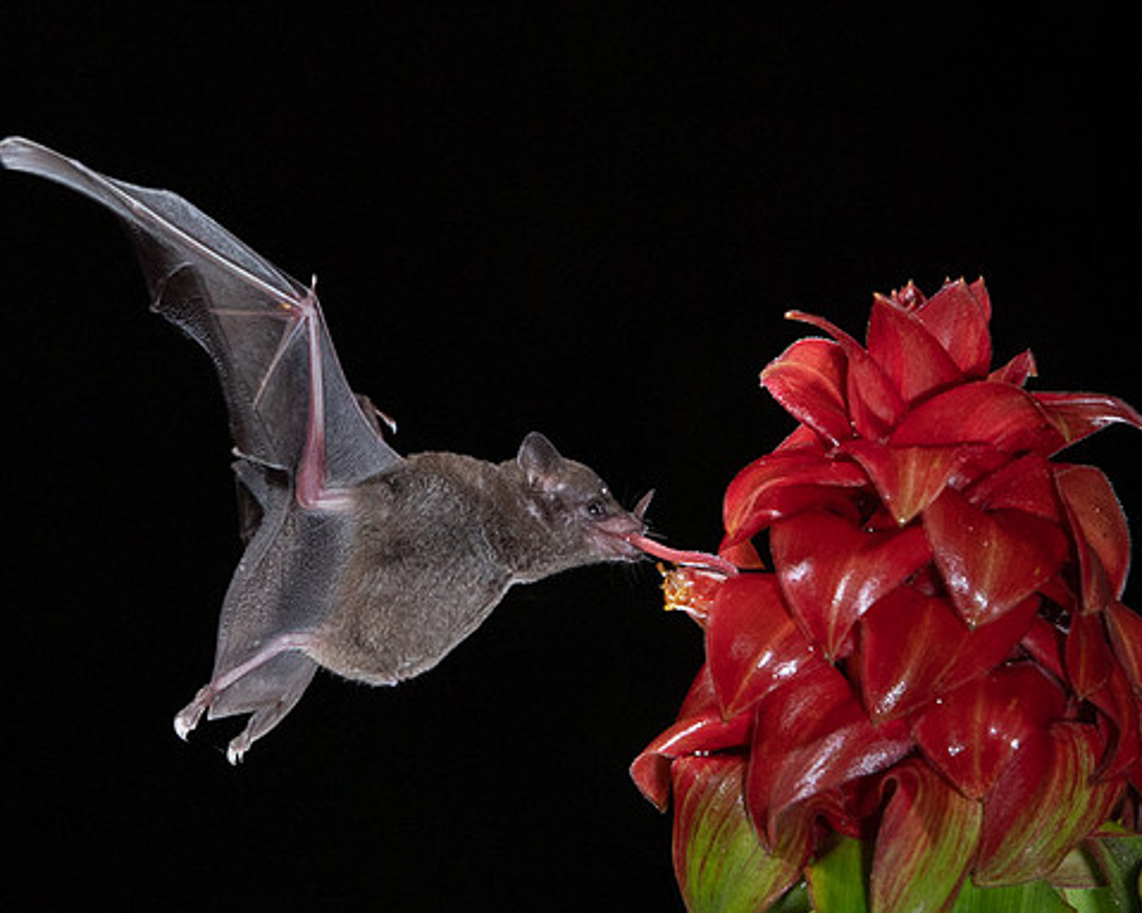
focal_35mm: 400
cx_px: 541
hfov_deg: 4.8
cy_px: 288
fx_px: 13517
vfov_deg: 3.9
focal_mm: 155
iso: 800
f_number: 8
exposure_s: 1/200
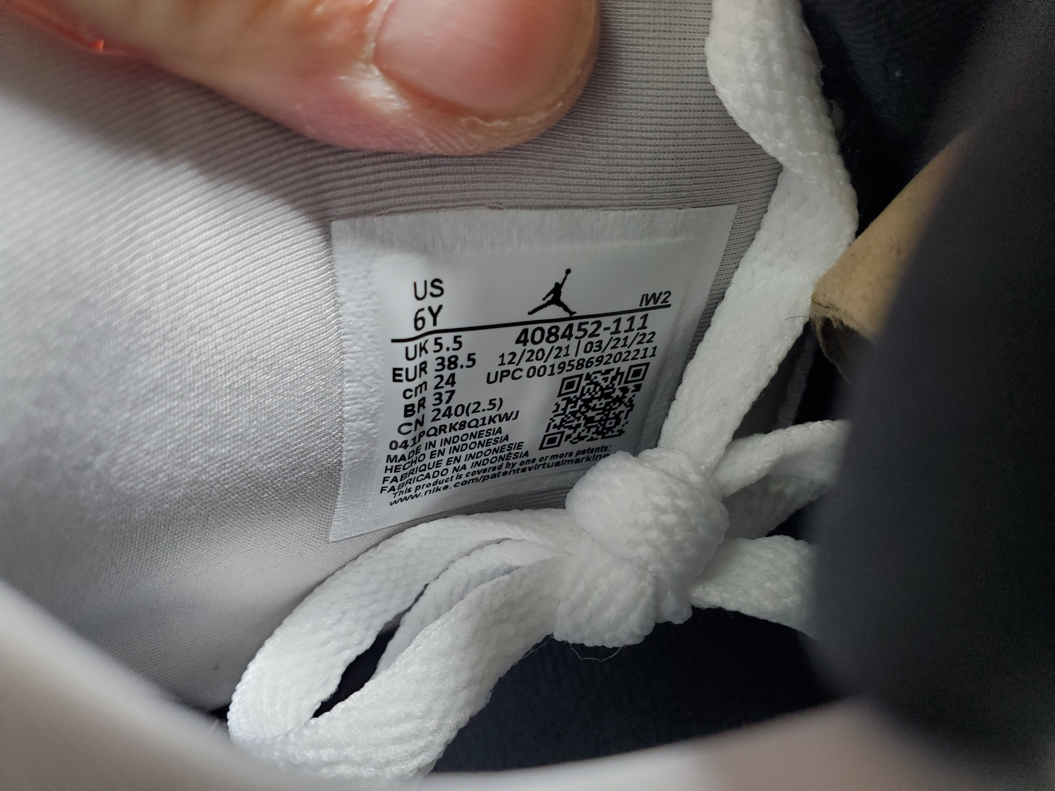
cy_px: 396
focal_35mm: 26
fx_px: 792
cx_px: 528
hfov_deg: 67.3
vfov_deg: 53.1
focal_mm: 4.3
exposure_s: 1/100
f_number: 2.4
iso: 160
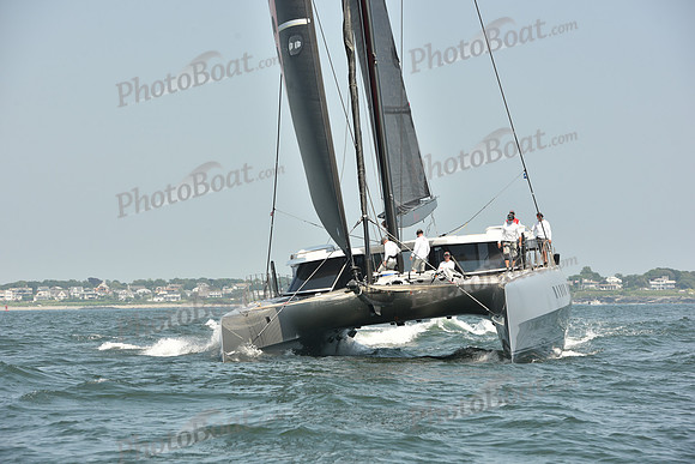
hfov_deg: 15.8
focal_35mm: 130
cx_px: 348
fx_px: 2510
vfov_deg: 10.6
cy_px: 232
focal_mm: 130
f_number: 8
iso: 250
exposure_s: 1/800
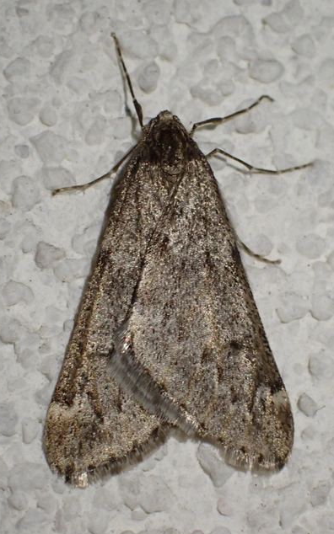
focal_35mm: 107
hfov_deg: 12.2
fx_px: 1559
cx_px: 164
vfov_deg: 19.5
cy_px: 269
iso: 500
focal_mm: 18
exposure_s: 1/100
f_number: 4.9
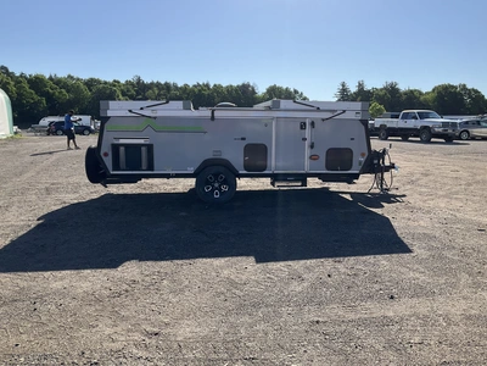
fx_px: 408
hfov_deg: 61.7
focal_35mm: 29
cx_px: 244
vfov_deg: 48.2
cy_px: 183
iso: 25
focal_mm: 3
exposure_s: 1/2058
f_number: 1.8
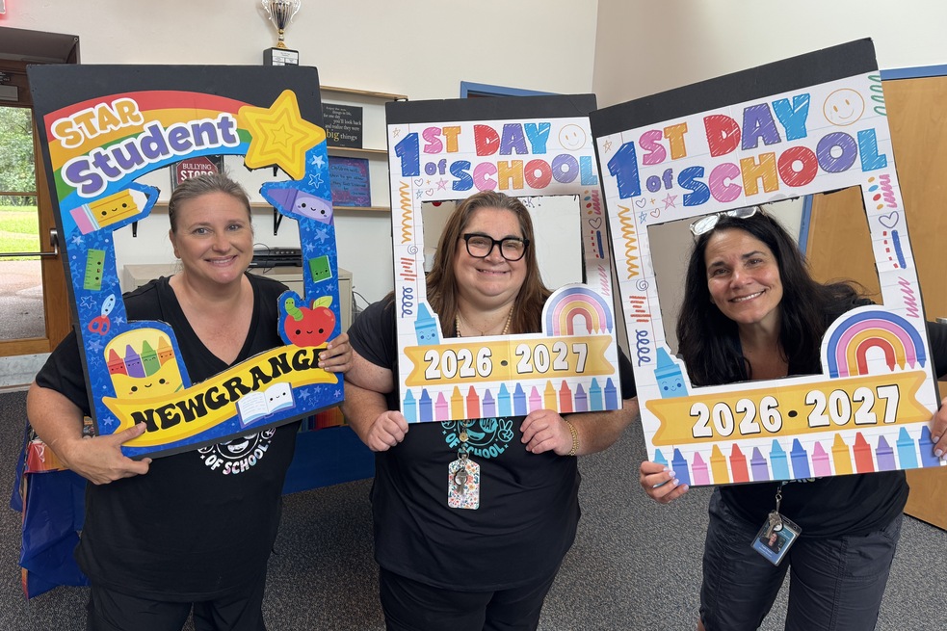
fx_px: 684
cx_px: 492
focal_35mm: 26
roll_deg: -3.1
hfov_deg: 69.4
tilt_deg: -9.9
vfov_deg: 49.5
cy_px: 293
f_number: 1.78
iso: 125
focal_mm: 6.76
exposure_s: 1/120
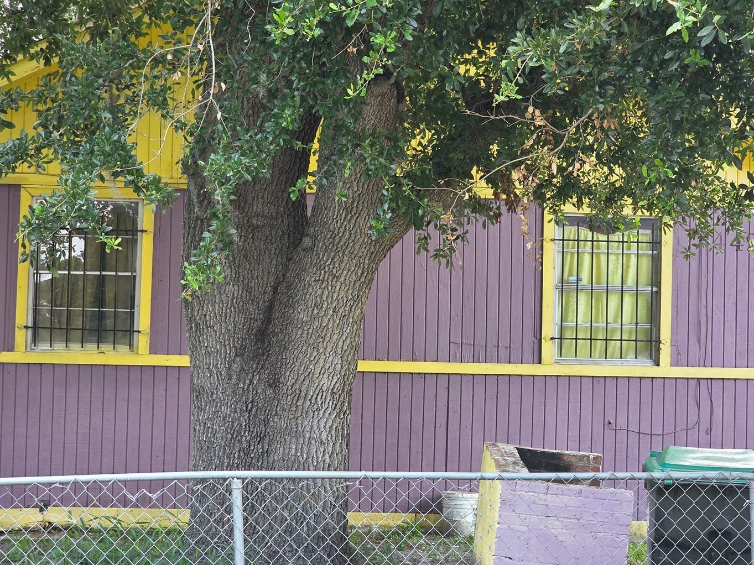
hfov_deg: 24.1
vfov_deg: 18.2
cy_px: 307
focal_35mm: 81
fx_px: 1764
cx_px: 389
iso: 64
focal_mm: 7.9
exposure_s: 1/120
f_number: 2.4
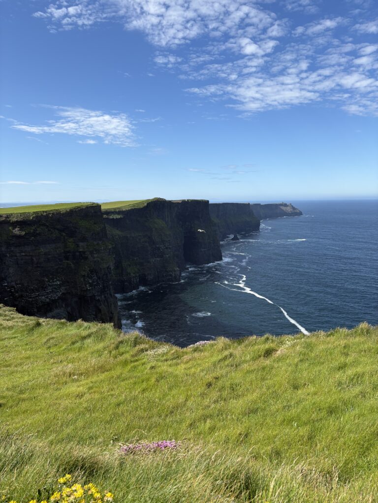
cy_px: 252
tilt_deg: -7.8
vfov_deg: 67.3
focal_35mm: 26
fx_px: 379
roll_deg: +1.6
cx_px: 189
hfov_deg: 53.1
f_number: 1.6
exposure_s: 1/3125
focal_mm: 5.96
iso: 50
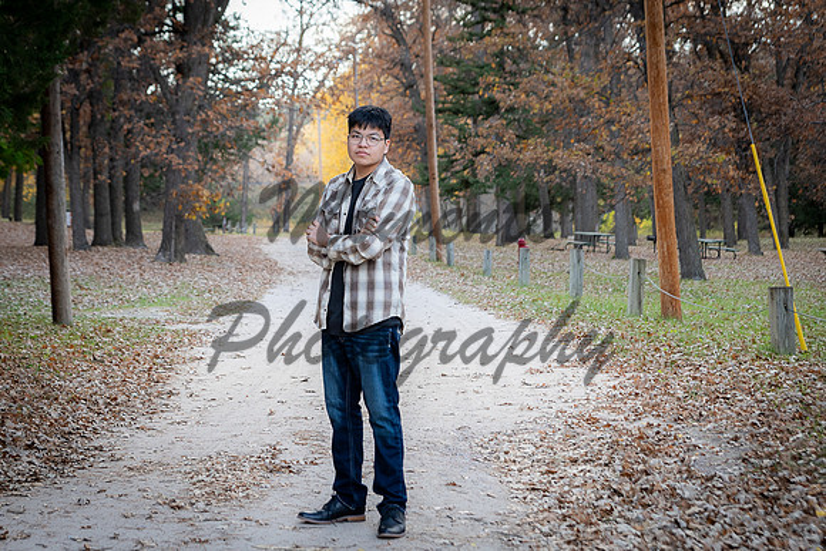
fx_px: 1882
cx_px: 294
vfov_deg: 16.6
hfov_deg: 24.7
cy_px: 156
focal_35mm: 82
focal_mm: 52
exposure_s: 1/125
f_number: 3.5
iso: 200
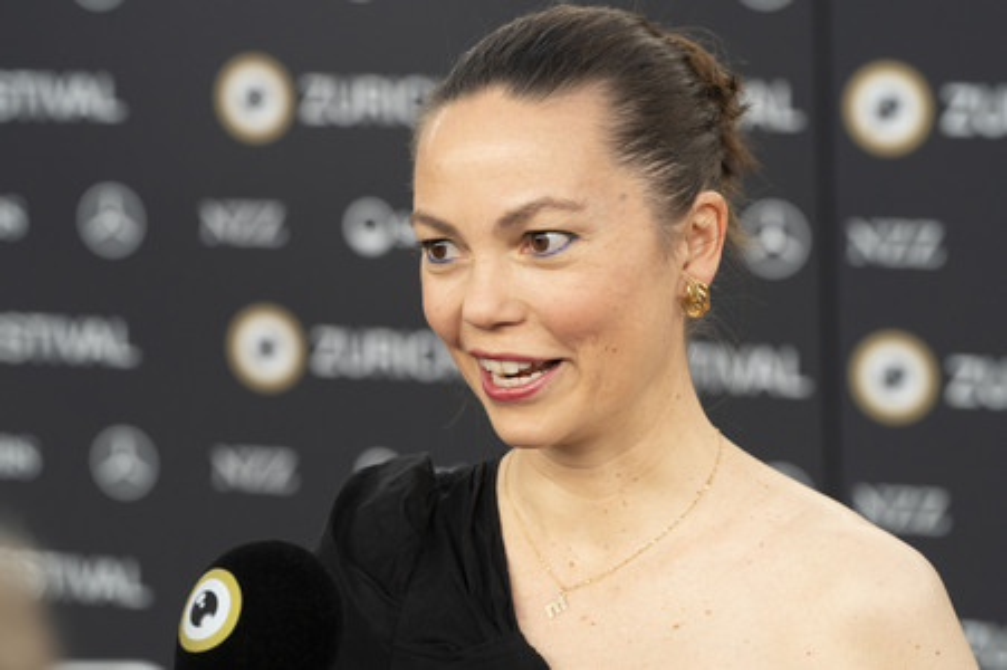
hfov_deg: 16.1
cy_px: 335
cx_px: 504
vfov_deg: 10.8
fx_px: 3550
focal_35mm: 127
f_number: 6.3
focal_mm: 127
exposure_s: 1/400
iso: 1600
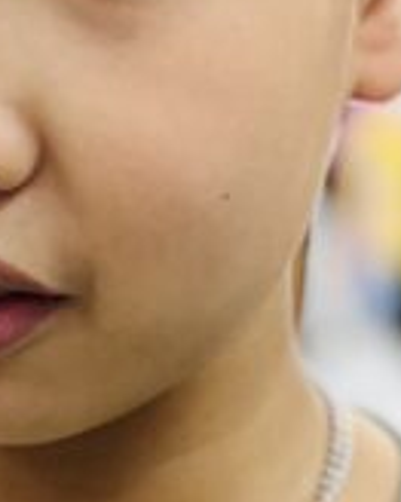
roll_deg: +0.2
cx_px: -126
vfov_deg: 8.9
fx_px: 3059
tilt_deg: -15.6
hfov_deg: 7.4
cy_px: 978
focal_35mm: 206
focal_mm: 5.1
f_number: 1.6
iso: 50
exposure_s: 1/100
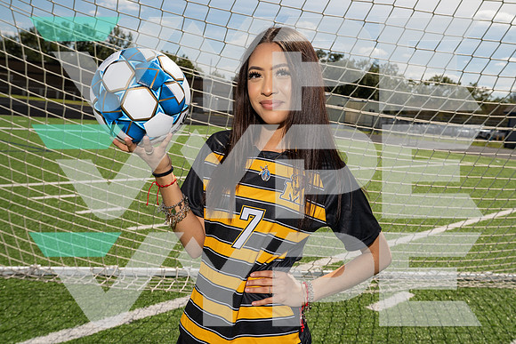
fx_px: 573
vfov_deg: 33.4
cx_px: 258
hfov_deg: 48.4
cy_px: 172
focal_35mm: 40
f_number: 8
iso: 100
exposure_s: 1/250
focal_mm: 40
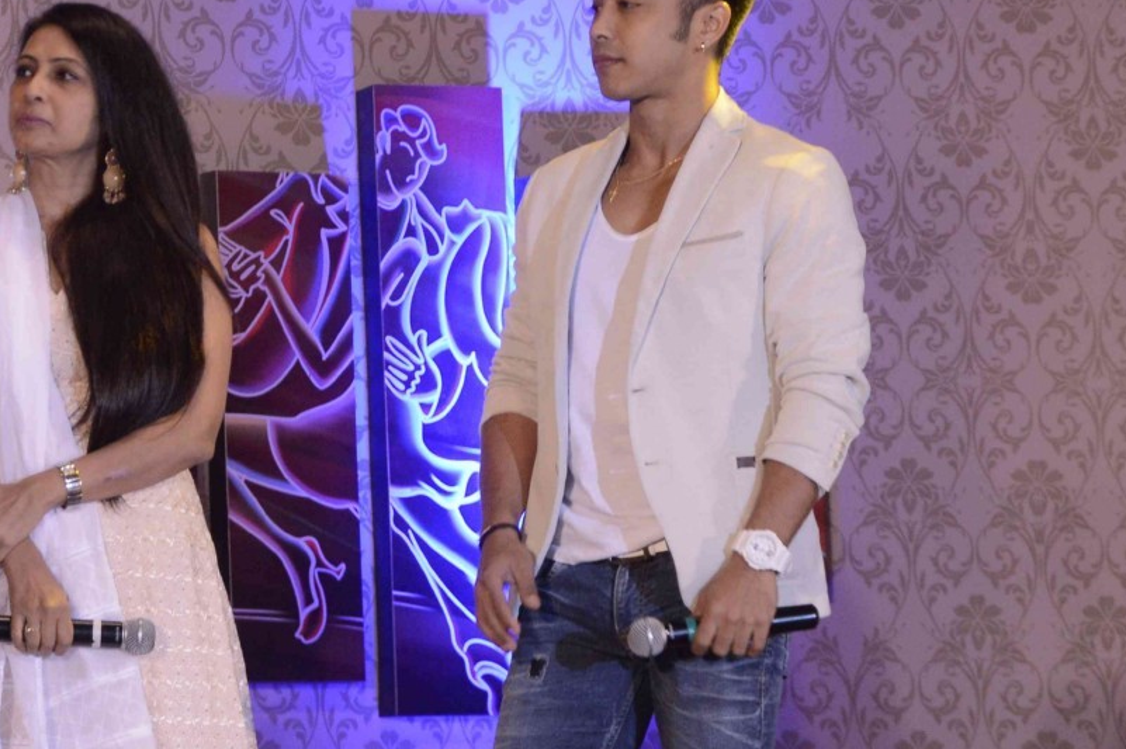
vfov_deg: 6.0
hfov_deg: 9.0
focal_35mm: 227
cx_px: -54
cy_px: 460
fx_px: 7095
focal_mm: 62
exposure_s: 1/125
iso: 800
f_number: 6.3
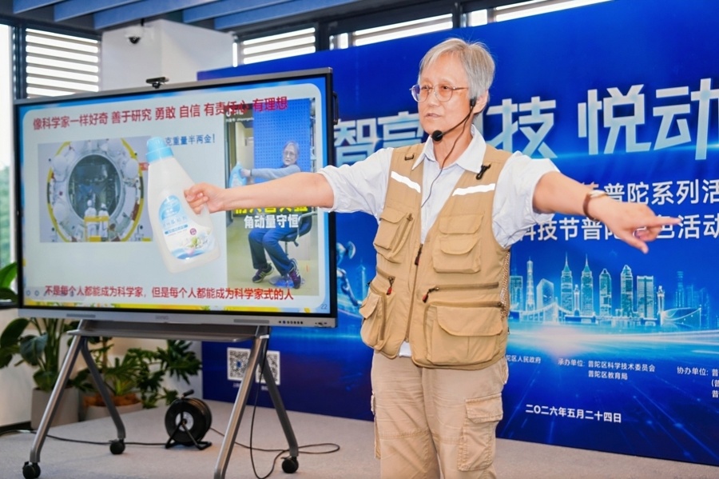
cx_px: 360
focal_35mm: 48
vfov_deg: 28.0
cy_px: 240
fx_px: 958
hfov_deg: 41.1
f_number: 2.8
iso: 400
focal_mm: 48
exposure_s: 1/160
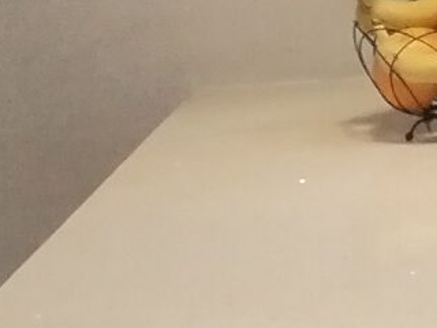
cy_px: -451
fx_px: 2626
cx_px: 1510
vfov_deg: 6.8
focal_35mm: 208
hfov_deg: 7.7
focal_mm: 4.25
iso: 309
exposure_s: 1/100
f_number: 1.8
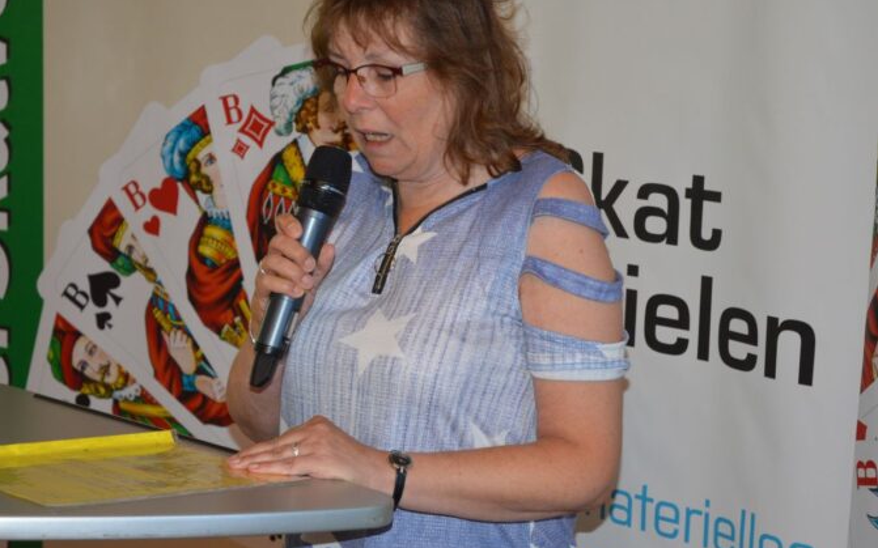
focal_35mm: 82
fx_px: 1962
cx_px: 449
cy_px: 247
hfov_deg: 25.2
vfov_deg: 15.9
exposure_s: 1/60
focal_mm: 50
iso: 720
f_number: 4.5
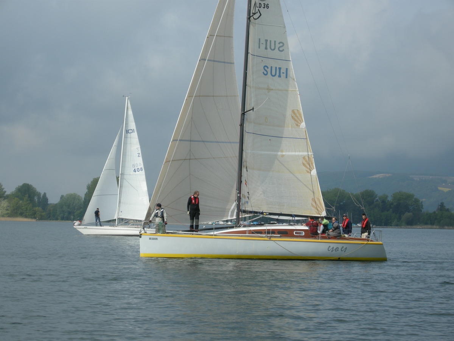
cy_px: 170
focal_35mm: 123
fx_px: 1613
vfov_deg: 12.0
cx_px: 227
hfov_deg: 16.0
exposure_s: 1/297
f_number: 5.8
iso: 64
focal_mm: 26.3
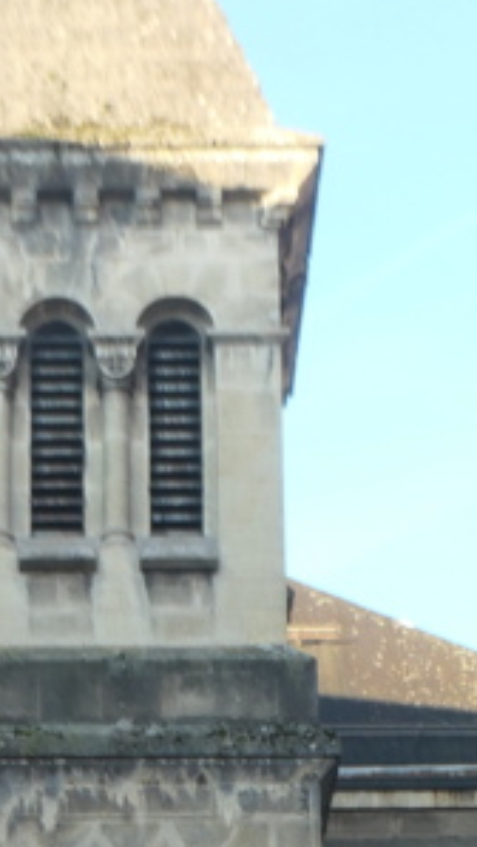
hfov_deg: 8.0
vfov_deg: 13.6
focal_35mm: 151
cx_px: 38
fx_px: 3390
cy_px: 1174
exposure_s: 1/125
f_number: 4
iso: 200
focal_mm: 15.8
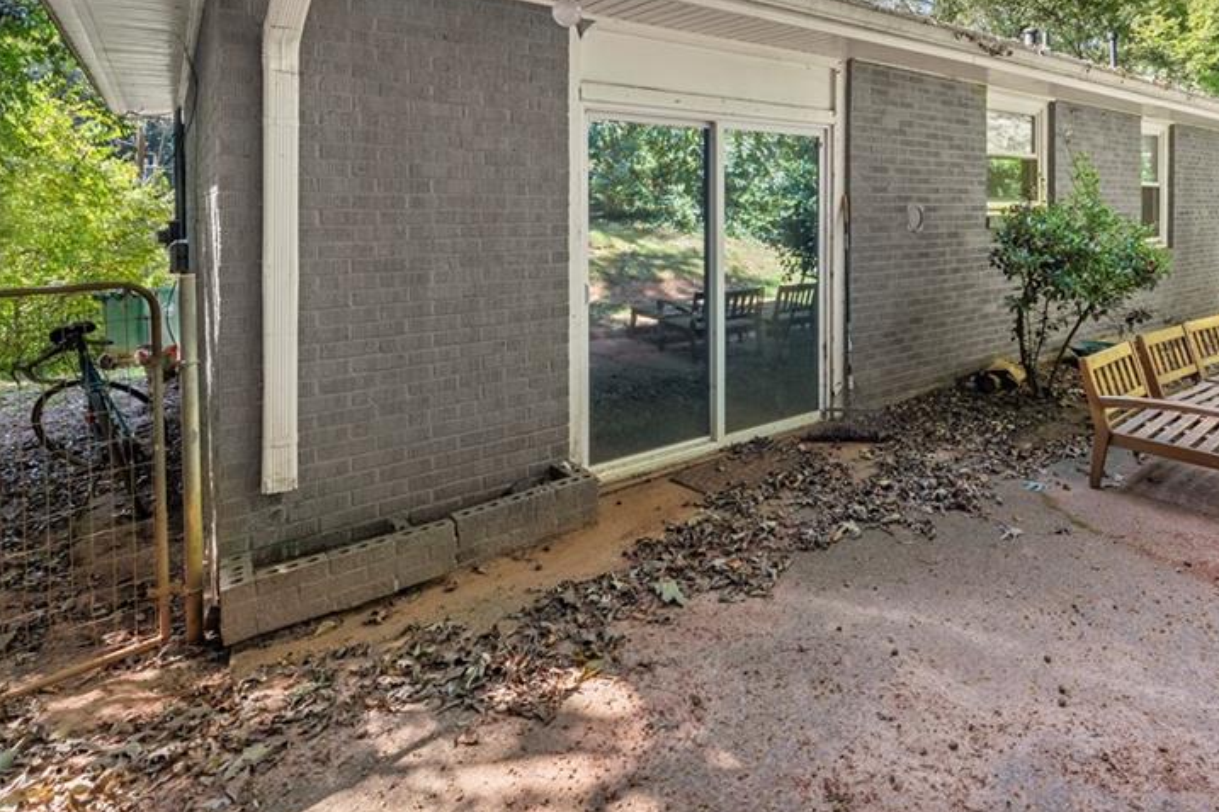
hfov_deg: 82.1
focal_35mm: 20
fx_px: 677
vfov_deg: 59.8
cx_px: 774
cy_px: 242
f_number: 7.1
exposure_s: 1/20
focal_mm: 14
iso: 640
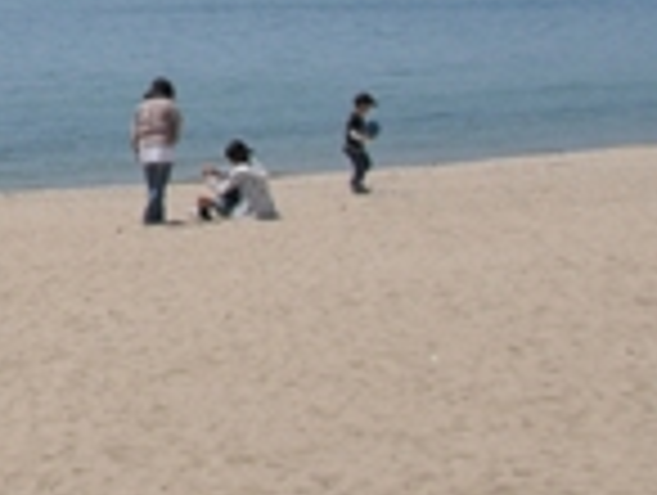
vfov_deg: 11.4
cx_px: -436
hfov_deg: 14.2
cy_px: -232
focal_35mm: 126
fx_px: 2395
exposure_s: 1/2500
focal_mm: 20
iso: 200
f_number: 5.6
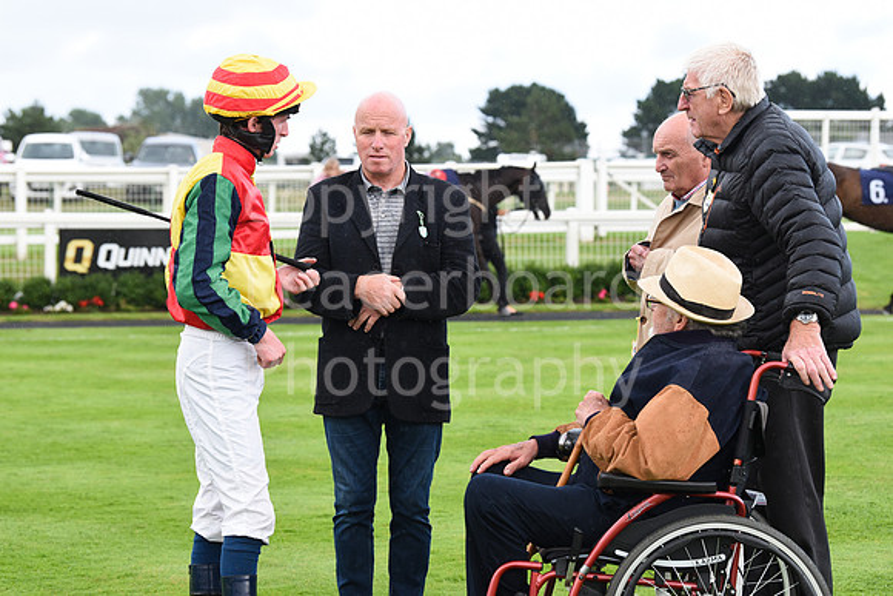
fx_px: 2531
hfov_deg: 20.0
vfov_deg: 13.4
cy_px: 298
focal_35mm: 102
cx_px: 446
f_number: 5.6
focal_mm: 102
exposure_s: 1/800
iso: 1250
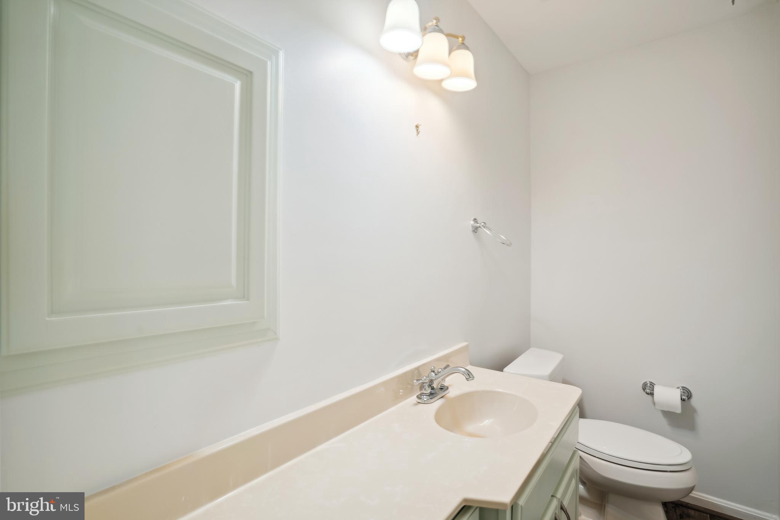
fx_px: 347
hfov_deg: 96.7
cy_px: 260
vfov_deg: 73.7
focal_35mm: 16
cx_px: 390
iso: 100
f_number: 8
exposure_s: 1/5
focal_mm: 16
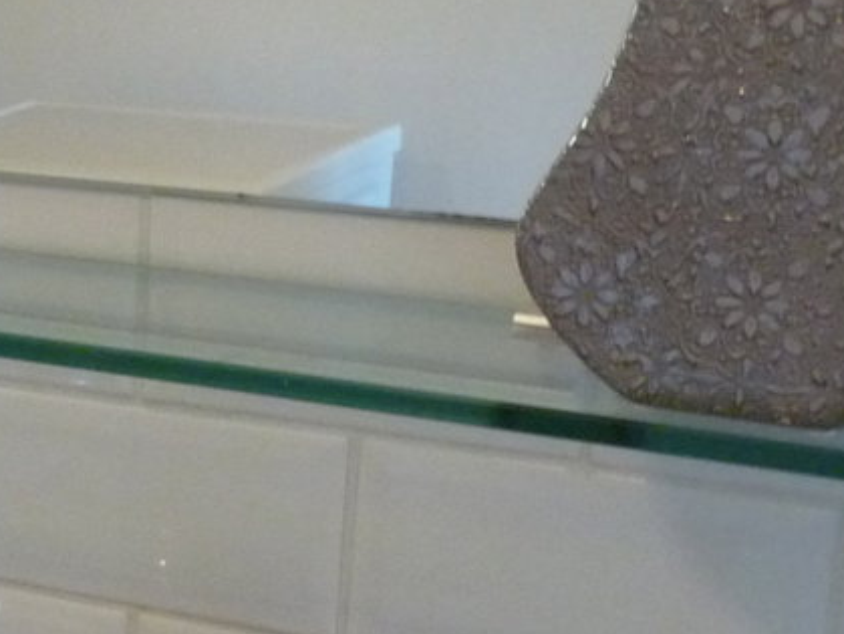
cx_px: -415
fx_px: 2513
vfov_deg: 14.3
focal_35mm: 103
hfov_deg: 17.2
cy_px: 489
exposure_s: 1/13
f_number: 2.8
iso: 400
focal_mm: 4.8
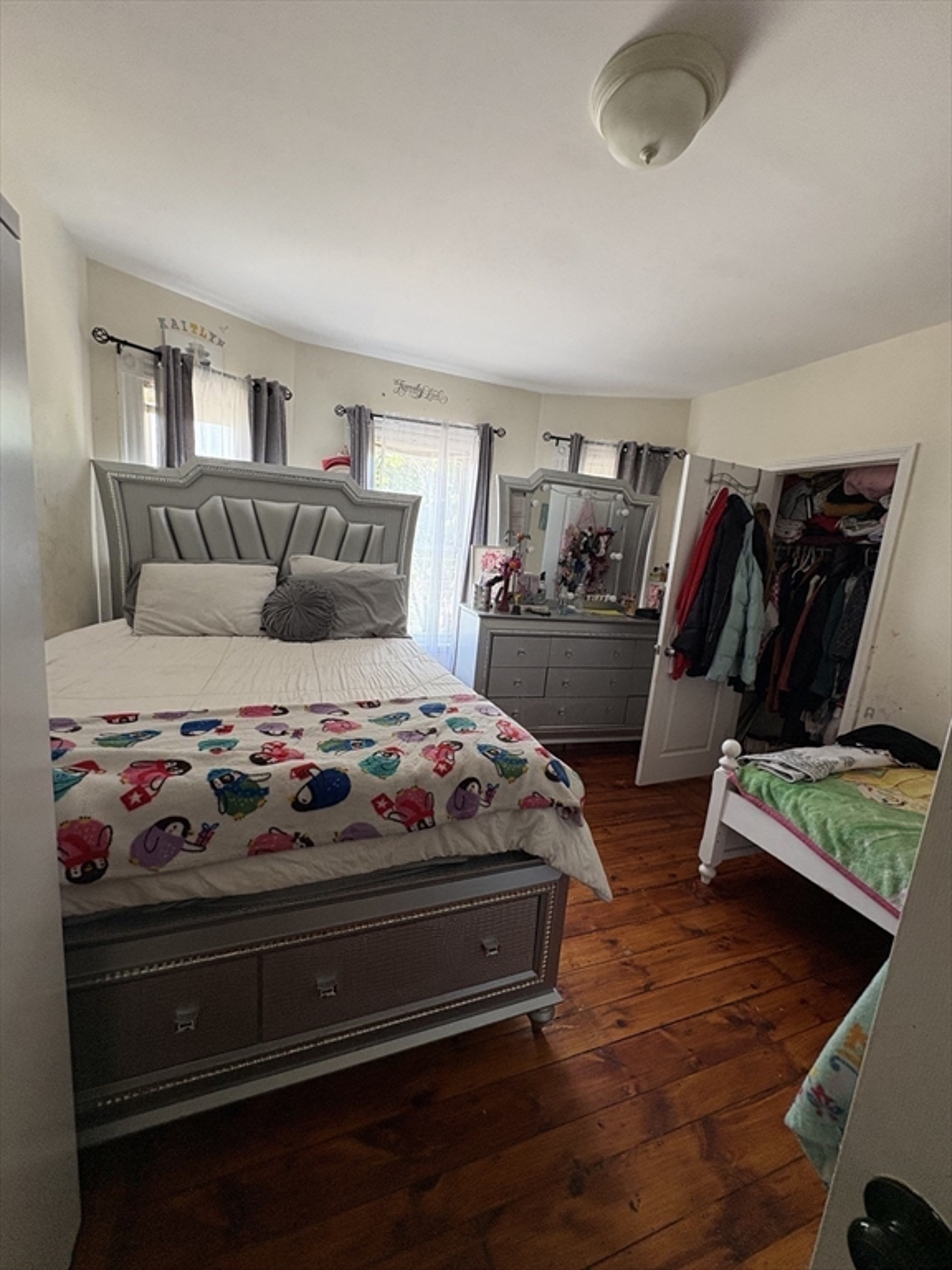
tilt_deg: -9.8
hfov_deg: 85.7
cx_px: 476
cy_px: 635
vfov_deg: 102.1
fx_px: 513
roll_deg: -4.0
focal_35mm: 14
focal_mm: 2.22
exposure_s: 1/68
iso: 250
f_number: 2.2
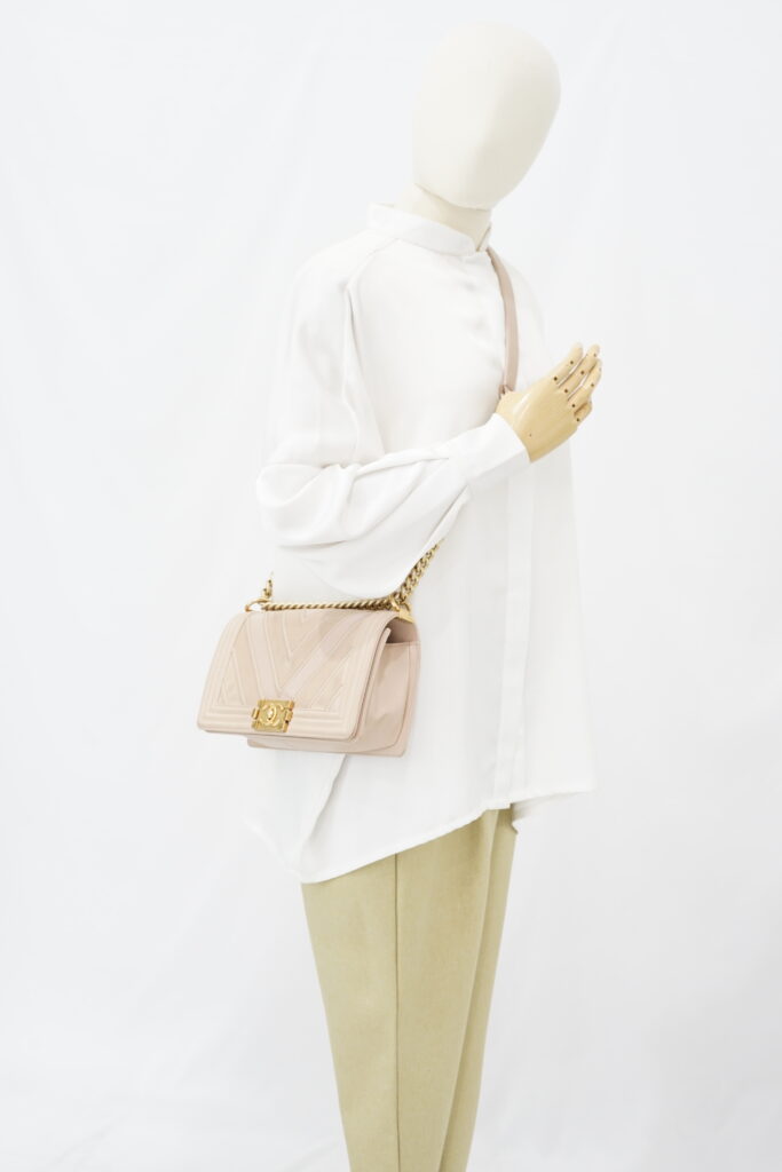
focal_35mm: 50
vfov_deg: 39.6
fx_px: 1628
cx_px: 391
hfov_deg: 27.0
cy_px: 586
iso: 640
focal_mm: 50
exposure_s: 1/6
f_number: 6.3
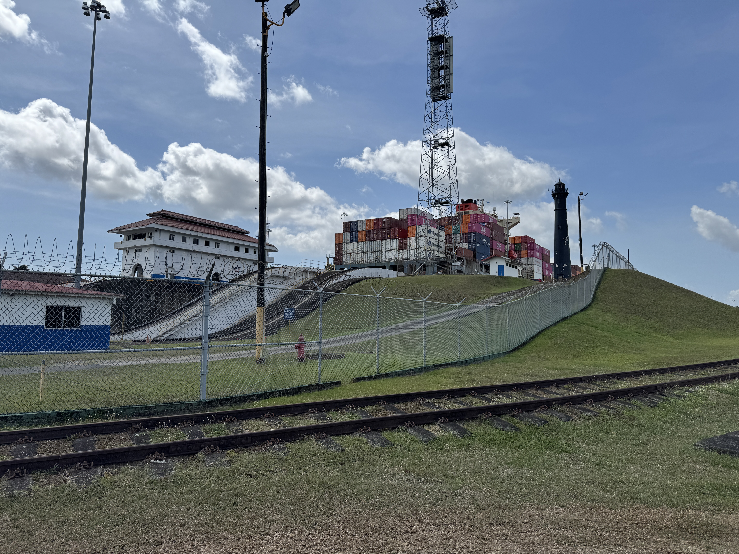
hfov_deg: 71.6
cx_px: 370
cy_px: 277
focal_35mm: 24
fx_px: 512
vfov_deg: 56.8
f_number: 1.78
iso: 80
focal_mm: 6.76
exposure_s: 1/7937
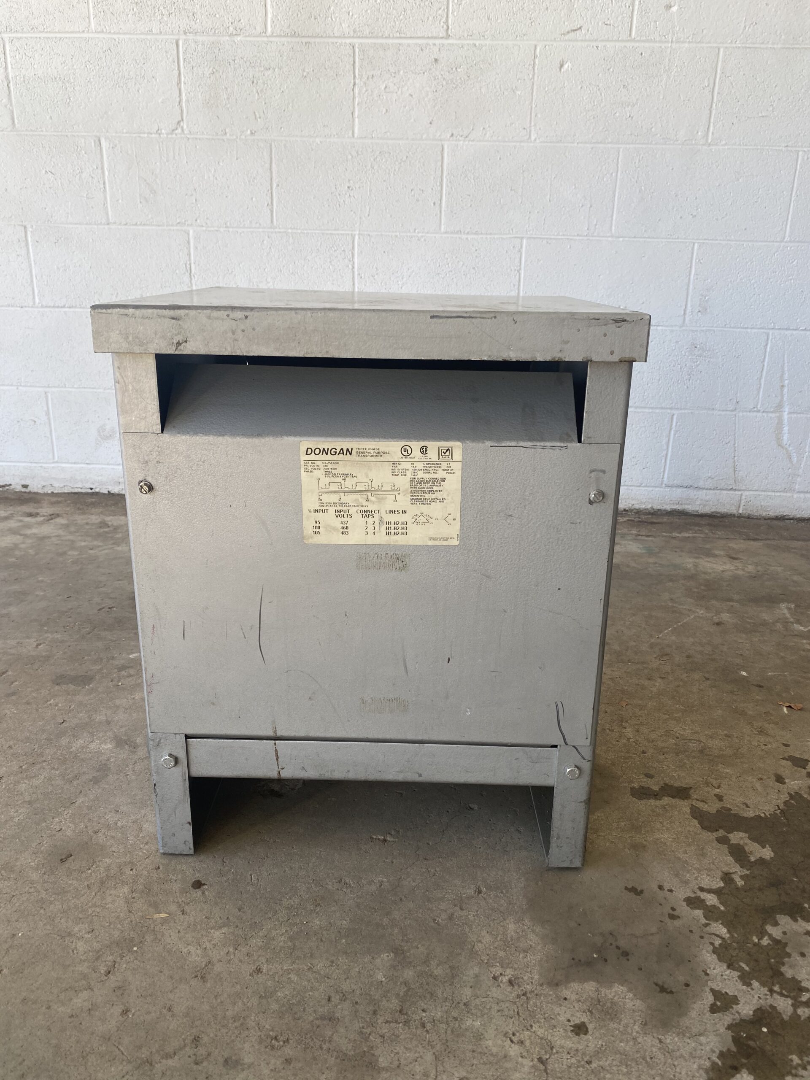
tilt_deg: -19.1
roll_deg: -1.9
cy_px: 540
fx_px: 811
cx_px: 405
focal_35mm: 26
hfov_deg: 53.1
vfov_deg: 67.3
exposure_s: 1/159
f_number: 1.8
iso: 32
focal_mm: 4.25
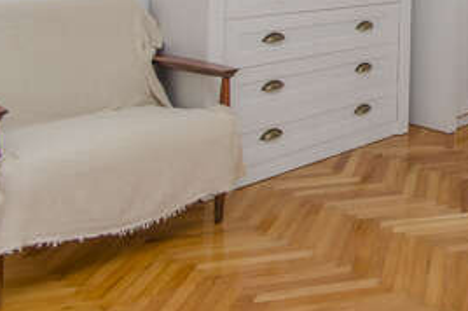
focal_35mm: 43
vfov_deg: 27.3
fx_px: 558
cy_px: -64
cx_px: 634
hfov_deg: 32.1
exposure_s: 1/125
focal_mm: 10
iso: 100
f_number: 7.1
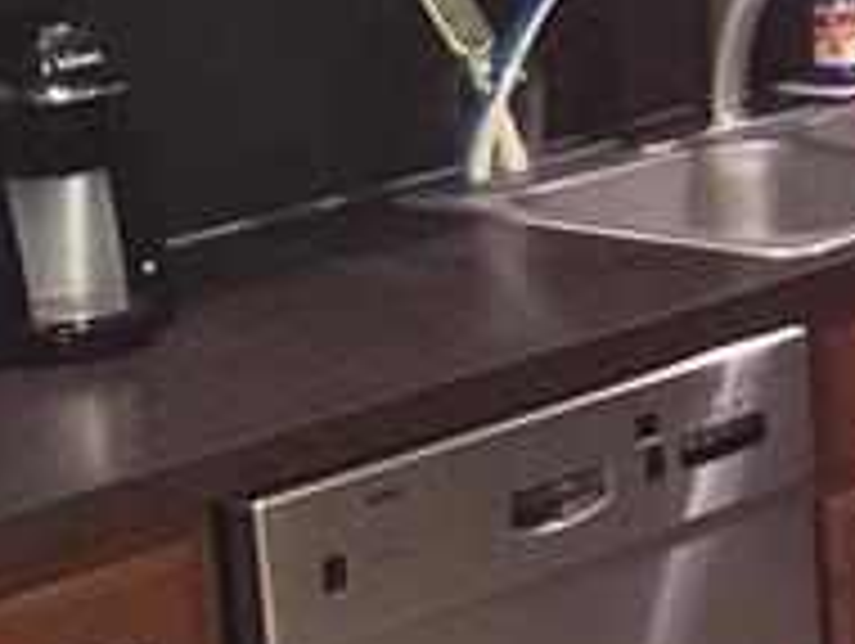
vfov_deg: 9.5
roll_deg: +1.9
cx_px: 1498
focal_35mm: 156
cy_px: 59
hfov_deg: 11.8
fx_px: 3858
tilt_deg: -9.2
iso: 250
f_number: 2.2
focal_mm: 4.15
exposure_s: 1/30
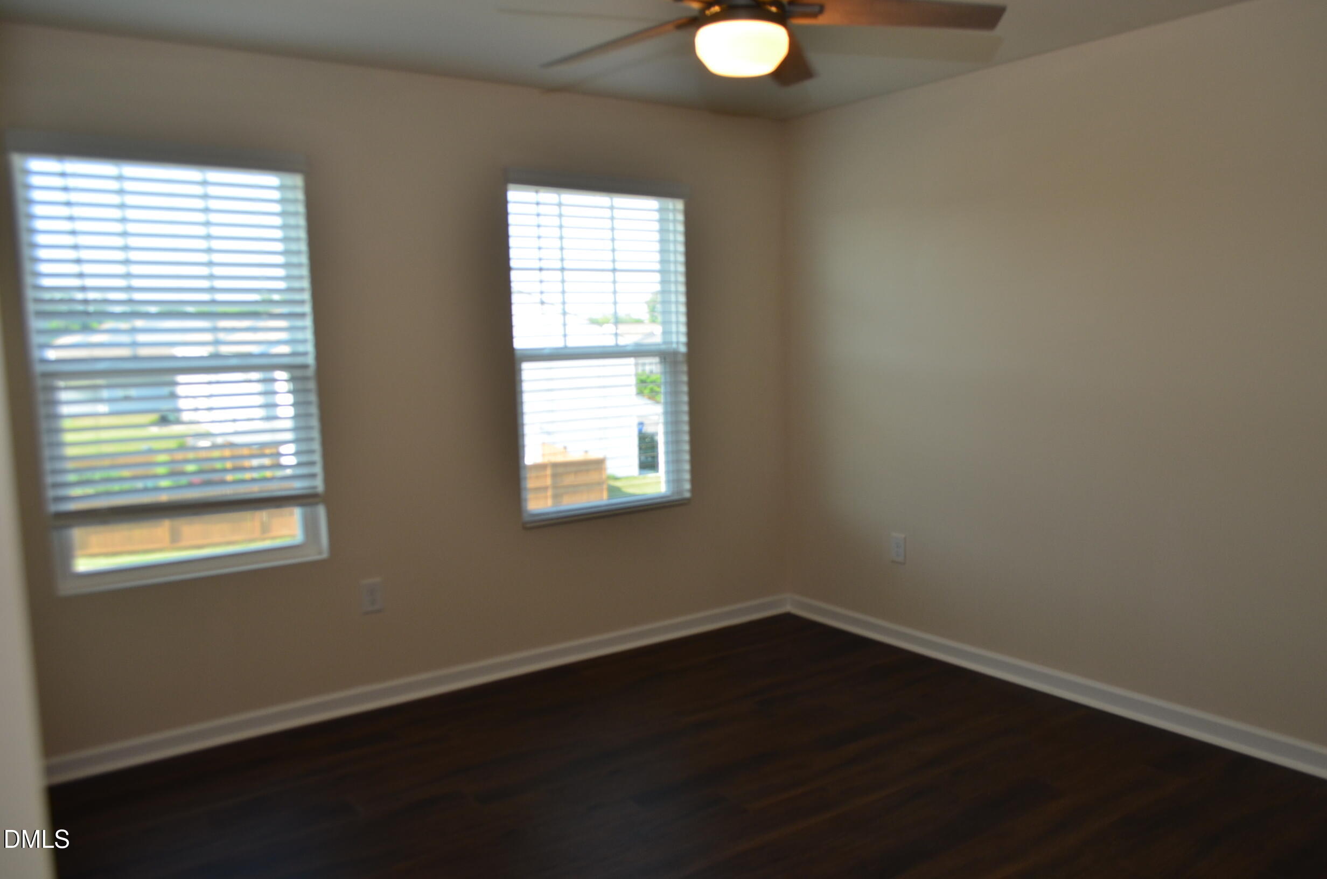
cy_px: 440
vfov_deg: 47.7
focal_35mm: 27
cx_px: 664
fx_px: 993
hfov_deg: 67.5
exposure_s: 1/125
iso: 250
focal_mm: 18
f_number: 5.6
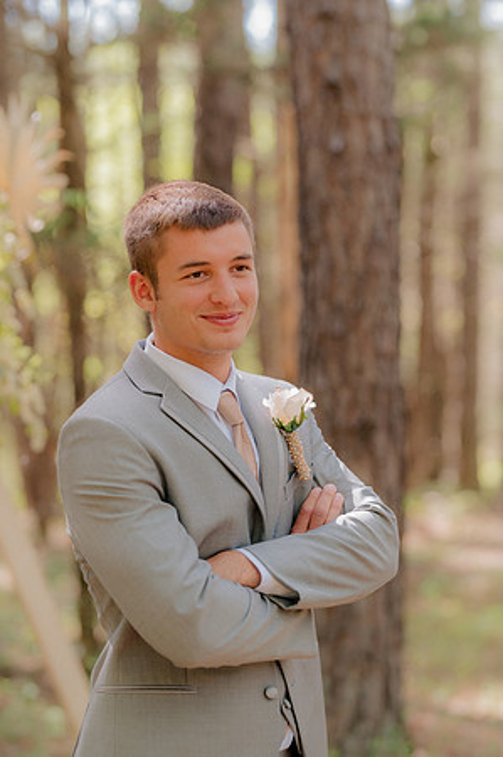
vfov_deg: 23.9
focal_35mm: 85
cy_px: 378
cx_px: 252
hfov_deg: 16.0
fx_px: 1785
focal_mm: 85
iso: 900
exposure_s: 1/2000
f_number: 2.2
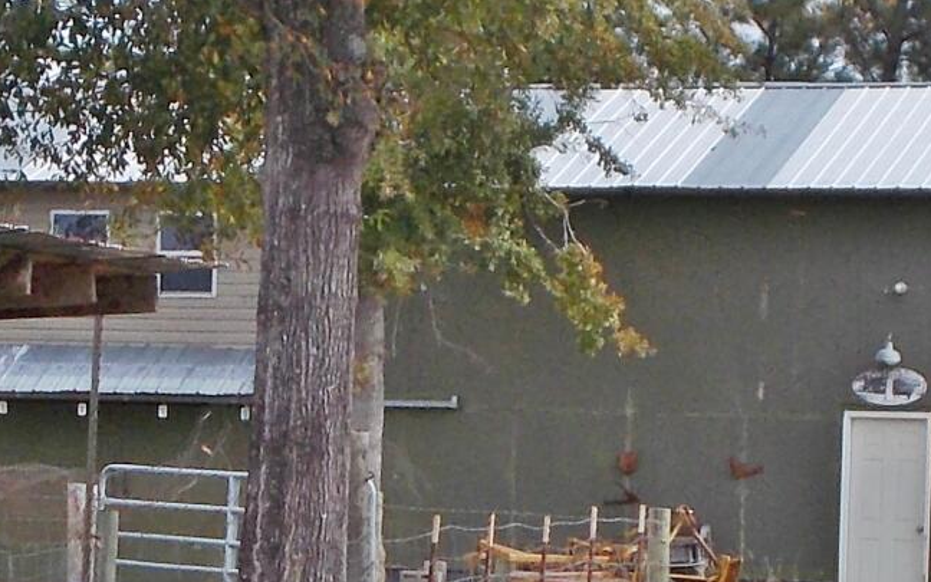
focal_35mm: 216
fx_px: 5481
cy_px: 510
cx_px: 287
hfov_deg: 9.7
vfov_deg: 6.1
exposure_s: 1/500
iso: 80
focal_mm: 7.9
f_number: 4.2
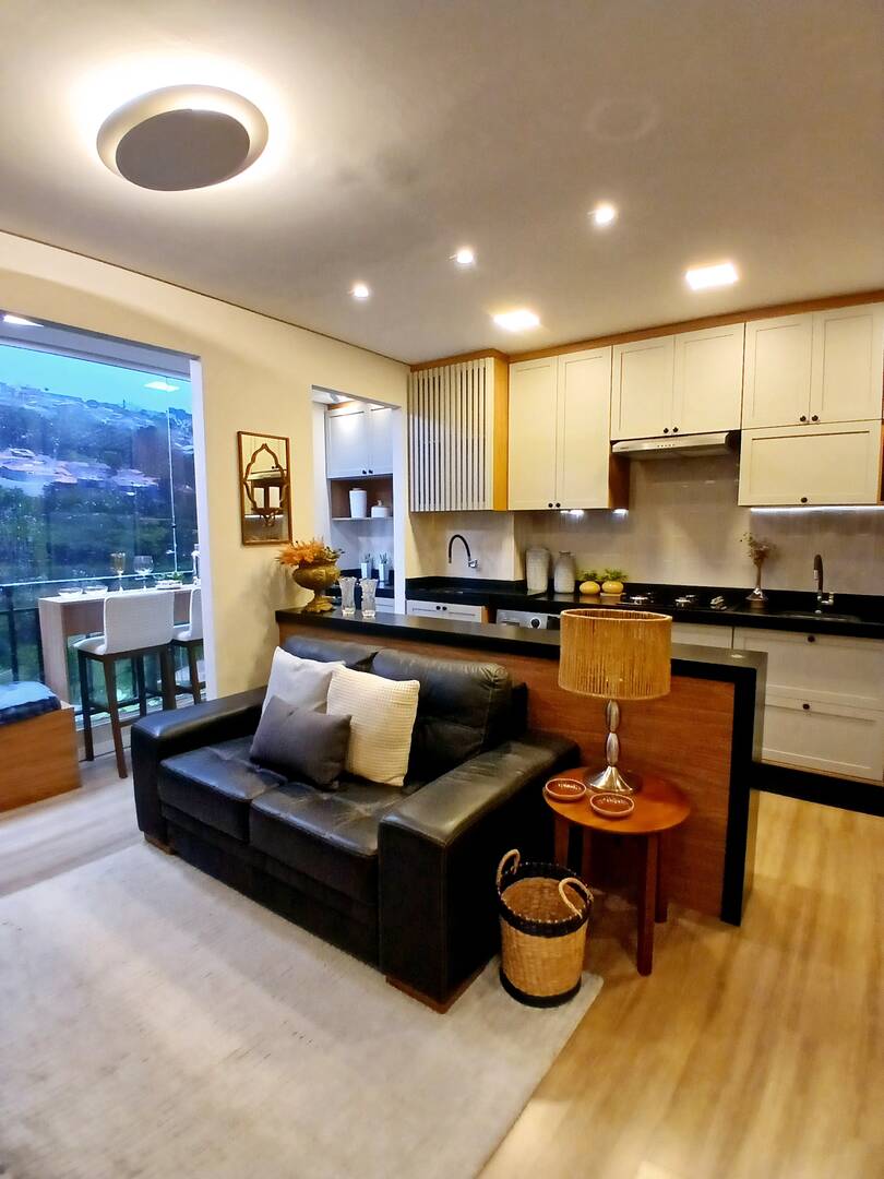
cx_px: 442
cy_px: 590
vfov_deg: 91.0
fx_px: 579
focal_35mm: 17
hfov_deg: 74.7
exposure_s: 1/30
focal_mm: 1.4
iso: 160
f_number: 2.2
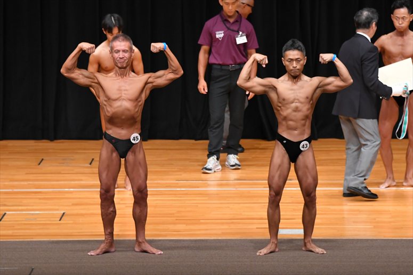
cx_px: 206
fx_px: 2580
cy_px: 138
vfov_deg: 6.1
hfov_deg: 9.2
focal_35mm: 225
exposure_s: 1/400
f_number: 5.6
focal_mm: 150
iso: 4000
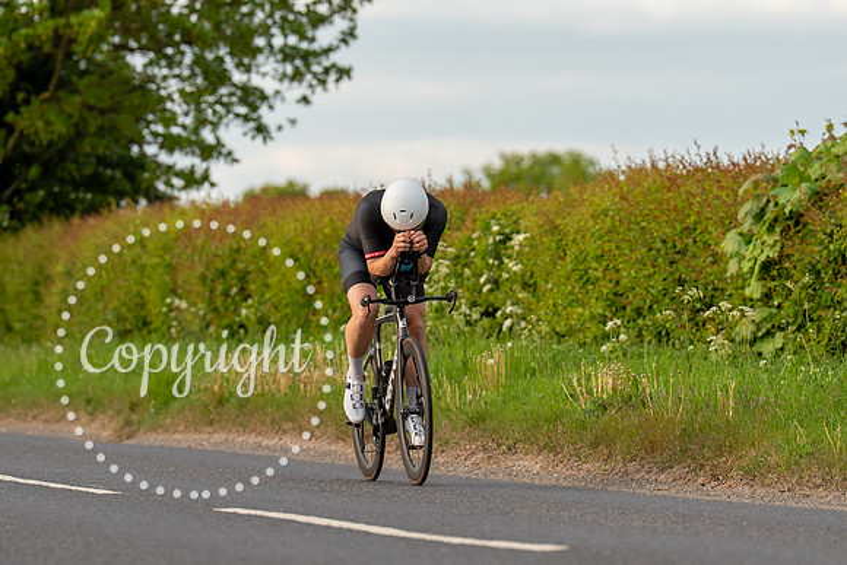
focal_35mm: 306
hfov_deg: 6.7
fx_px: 7194
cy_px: 267
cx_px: 346
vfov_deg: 4.5
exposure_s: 1/1000
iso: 640
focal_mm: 197
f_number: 4
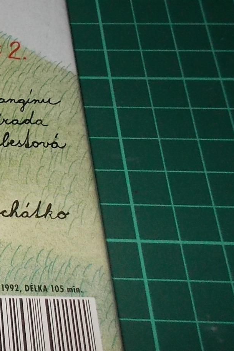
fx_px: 731
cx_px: -143
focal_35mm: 75
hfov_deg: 16.2
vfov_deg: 26.9
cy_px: 131
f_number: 3.3
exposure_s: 1/30
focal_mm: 4.1
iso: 200
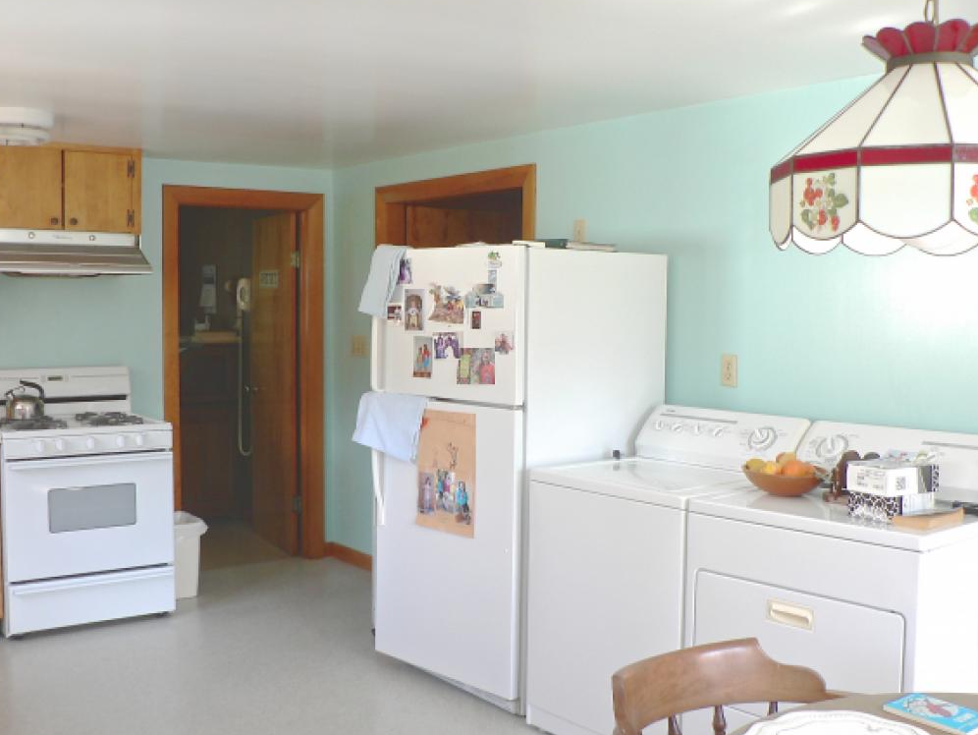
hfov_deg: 50.1
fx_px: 1046
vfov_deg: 38.7
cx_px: 495
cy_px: 367
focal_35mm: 37
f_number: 2.8
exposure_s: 1/50
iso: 80
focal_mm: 6
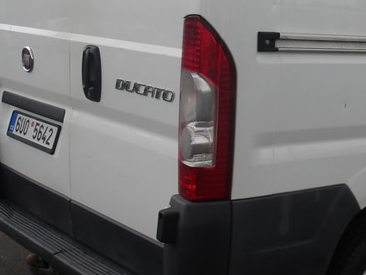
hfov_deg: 28.6
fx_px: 687
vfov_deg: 22.6
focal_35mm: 65
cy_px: 107
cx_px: 334
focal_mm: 4.9
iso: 100
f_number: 3
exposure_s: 1/701
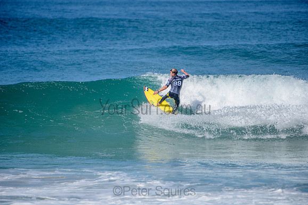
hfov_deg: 4.1
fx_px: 4301
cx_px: 154
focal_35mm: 503
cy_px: 102
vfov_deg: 2.7
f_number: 5.6
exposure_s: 1/2000
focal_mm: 500
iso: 160
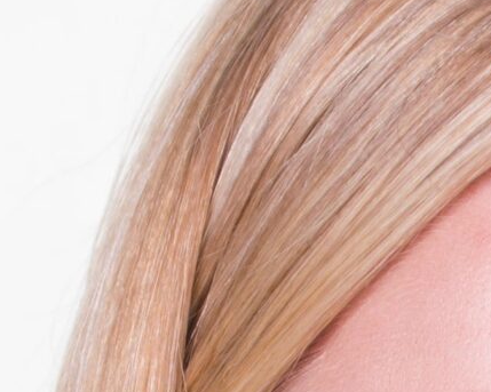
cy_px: 819
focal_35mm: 466
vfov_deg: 3.3
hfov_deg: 4.1
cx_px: 728
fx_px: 6770
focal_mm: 40
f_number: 5.6
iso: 100
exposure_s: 1/125
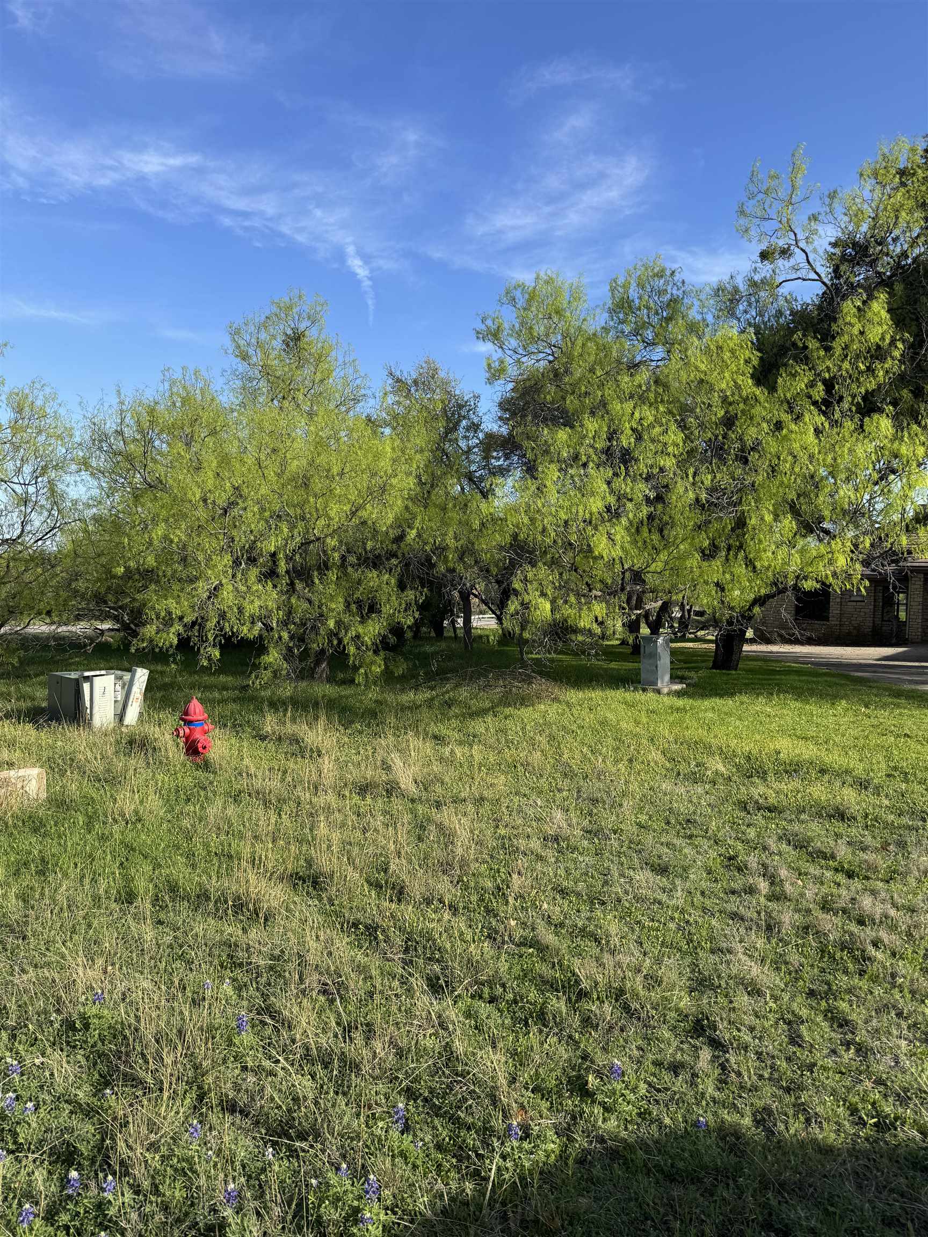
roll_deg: -0.6
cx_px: 464
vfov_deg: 71.6
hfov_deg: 56.8
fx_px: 858
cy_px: 618
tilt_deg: -1.8
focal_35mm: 24
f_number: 1.78
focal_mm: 6.76
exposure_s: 1/2415
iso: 80
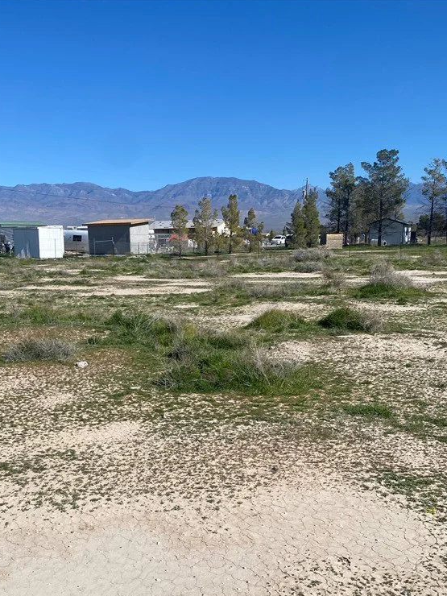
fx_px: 620
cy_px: 408
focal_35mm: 36
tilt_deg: -14.3
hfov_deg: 39.4
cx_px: 168
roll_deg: +1.5
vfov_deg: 50.2
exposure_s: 1/4808
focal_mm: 4.25
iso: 32
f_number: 1.8
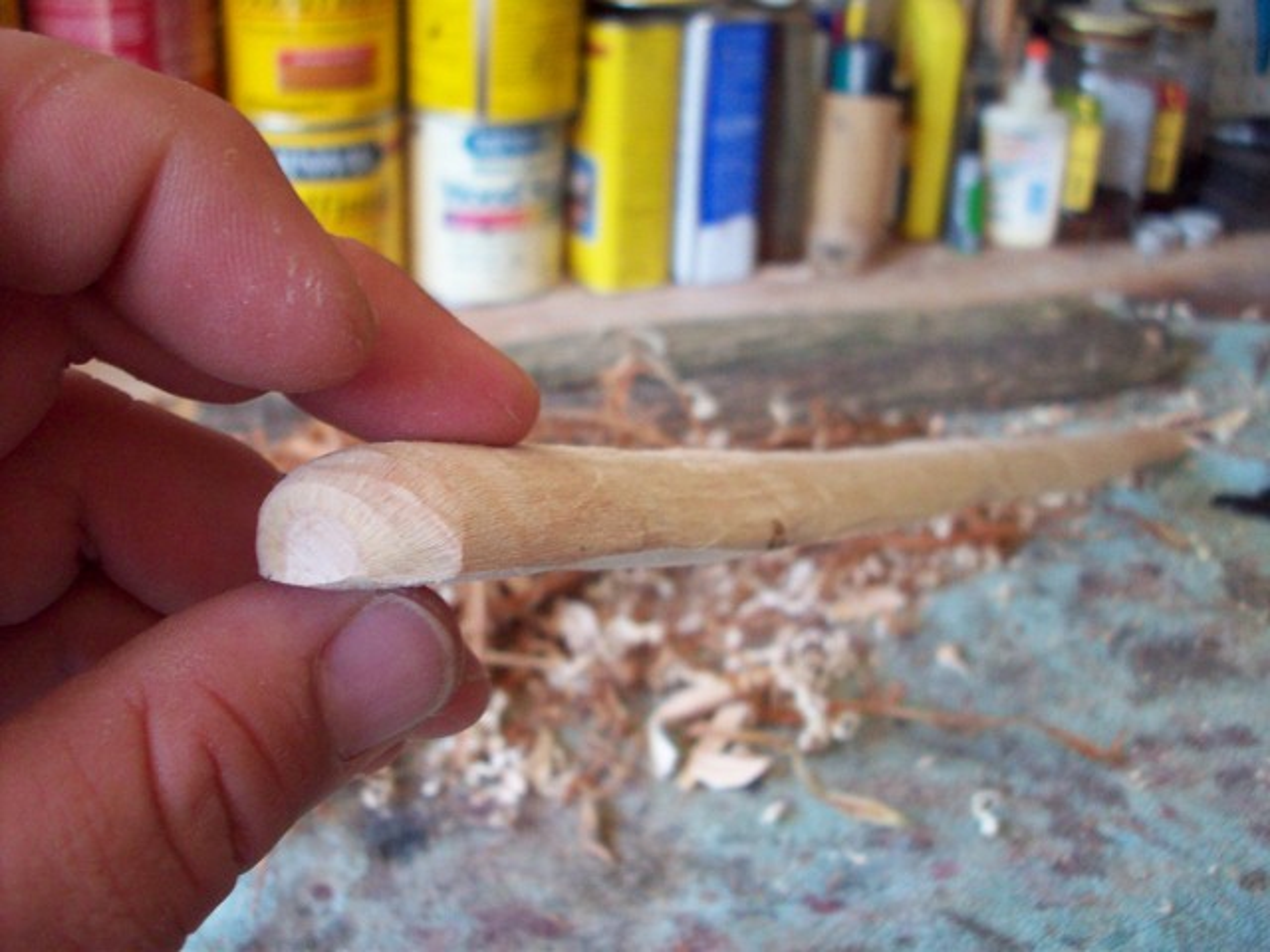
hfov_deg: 50.1
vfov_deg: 38.7
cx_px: 635
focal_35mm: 37
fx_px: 1357
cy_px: 476
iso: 160
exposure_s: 1/49.8
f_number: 2.8
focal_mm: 6.2
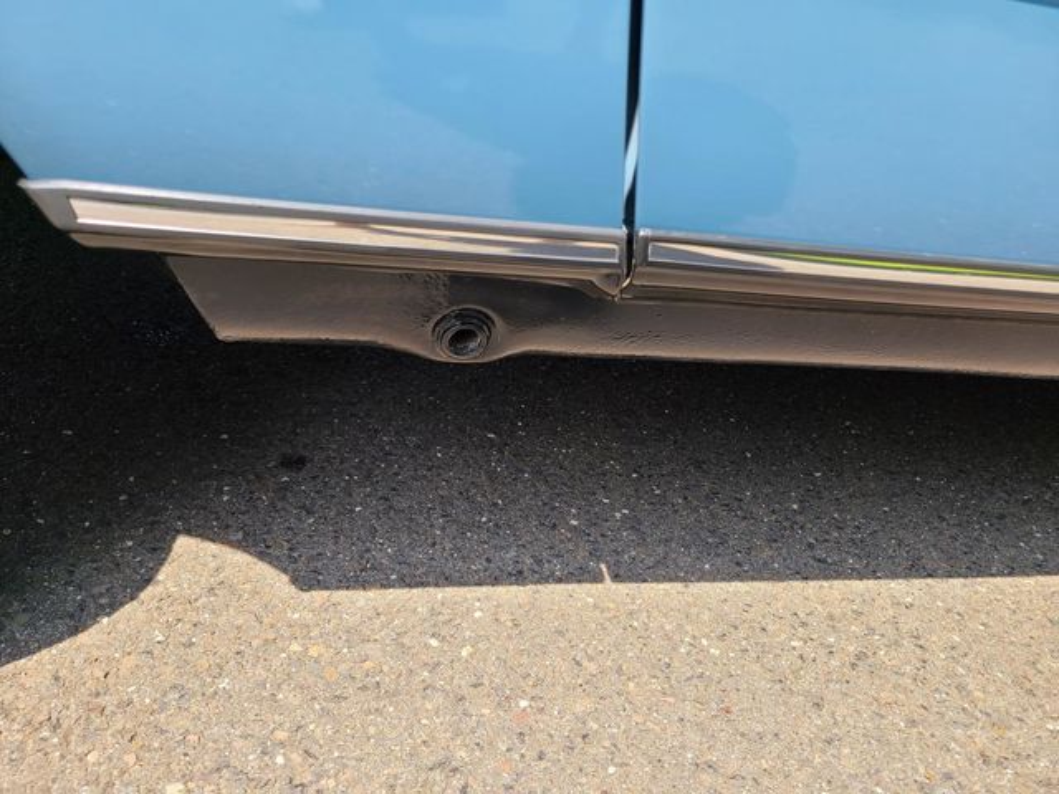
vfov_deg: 53.1
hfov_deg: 67.3
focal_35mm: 26
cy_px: 397
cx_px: 530
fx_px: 795
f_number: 1.8
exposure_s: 1/403
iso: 40
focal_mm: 5.4
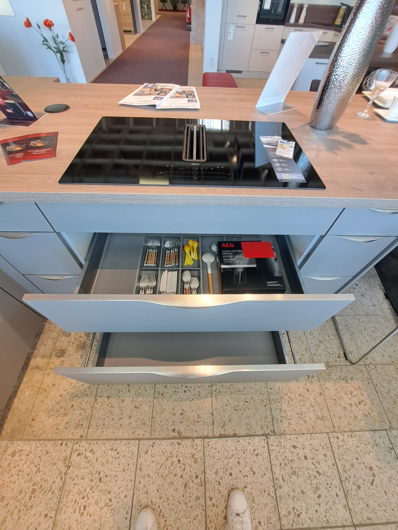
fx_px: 199
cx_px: 199
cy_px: 265
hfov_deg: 89.9
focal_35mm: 13
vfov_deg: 106.2
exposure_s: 1/50
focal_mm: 1.74
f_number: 2.2
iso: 64
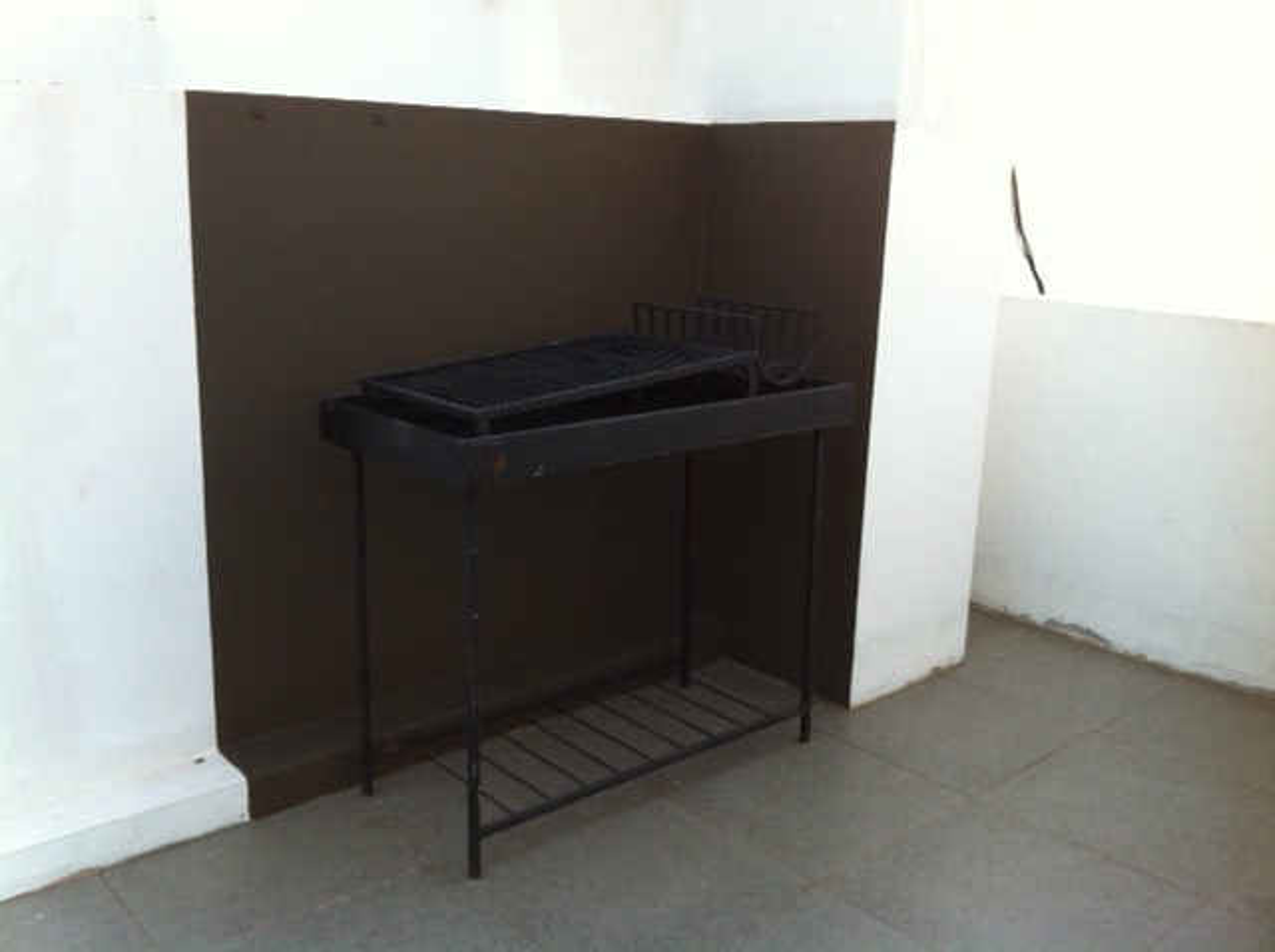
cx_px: 638
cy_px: 476
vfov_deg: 40.6
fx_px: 1287
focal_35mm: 35
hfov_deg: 52.7
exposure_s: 1/24
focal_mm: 3.85
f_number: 2.8
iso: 80
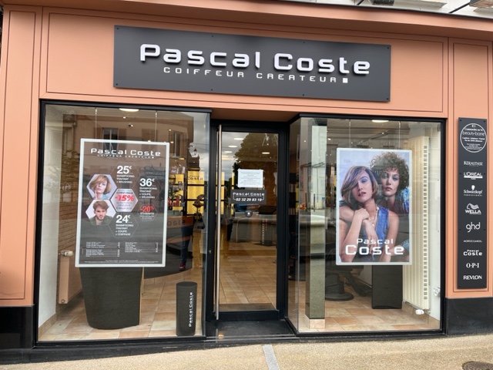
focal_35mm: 26
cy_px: 185
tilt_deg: +0.5
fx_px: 370
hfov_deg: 67.3
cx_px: 246
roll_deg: -0.8
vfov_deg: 53.1
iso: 50
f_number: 1.6
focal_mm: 5.1
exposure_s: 1/388
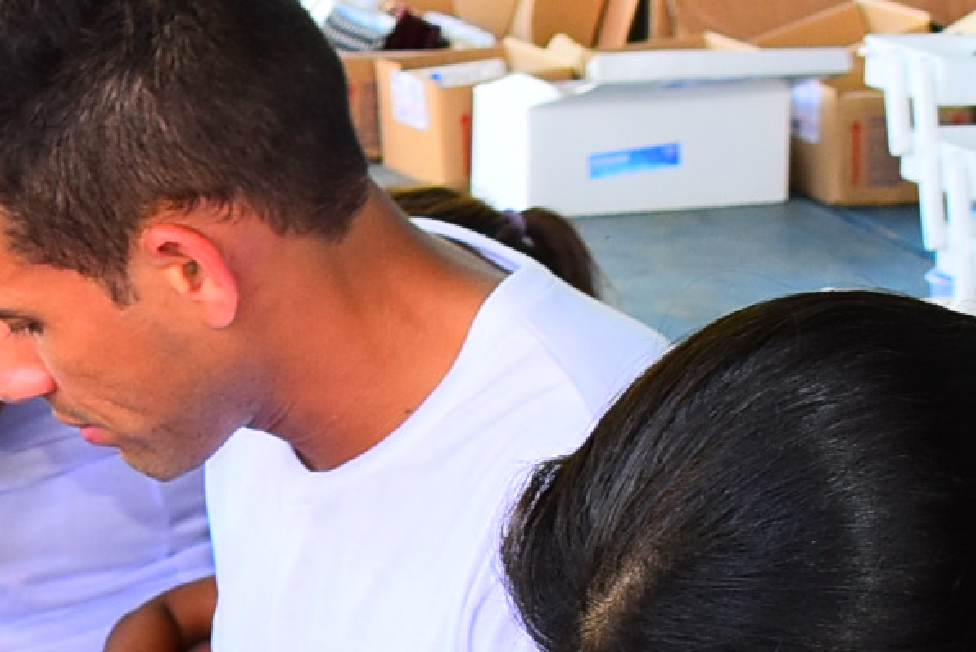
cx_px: -524
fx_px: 5723
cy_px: 863
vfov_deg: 6.5
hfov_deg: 9.5
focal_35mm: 211
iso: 280
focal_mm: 28
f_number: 5.6
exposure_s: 1/125
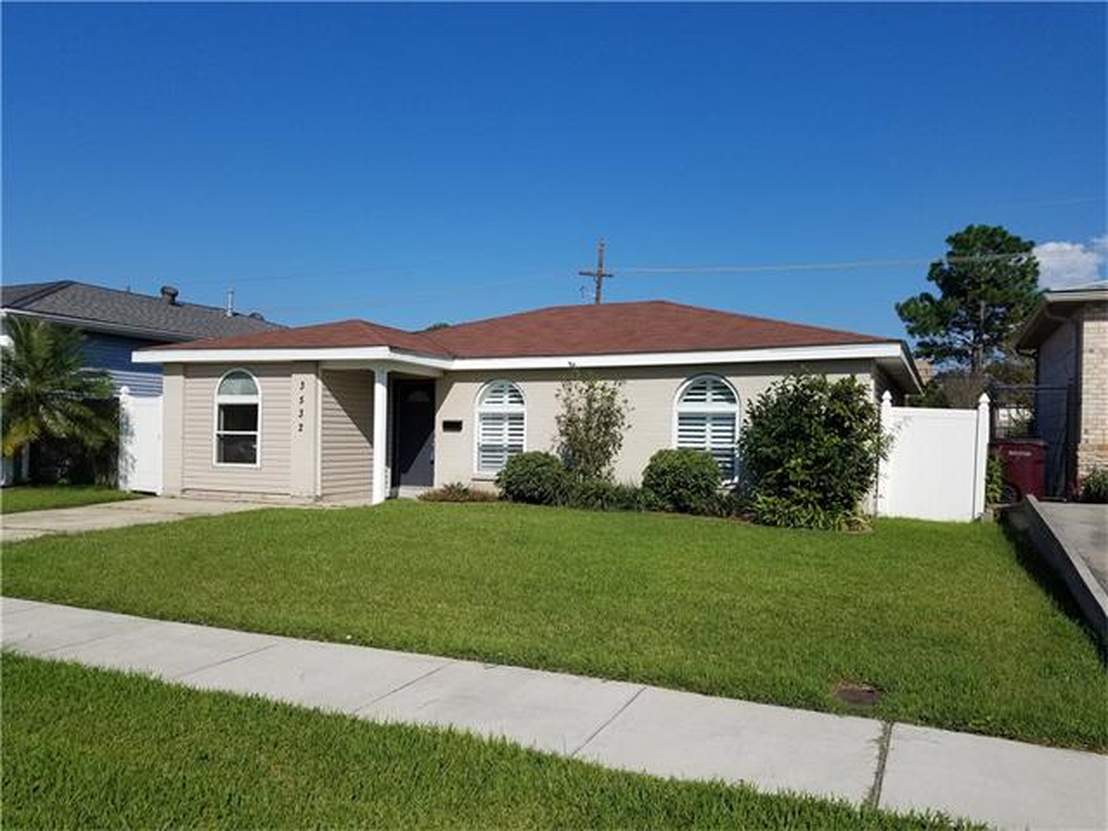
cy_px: 416
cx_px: 554
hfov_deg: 67.3
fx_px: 832
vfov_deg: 53.1
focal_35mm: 26
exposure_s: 1/5040
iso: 50
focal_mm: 4.2
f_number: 1.7
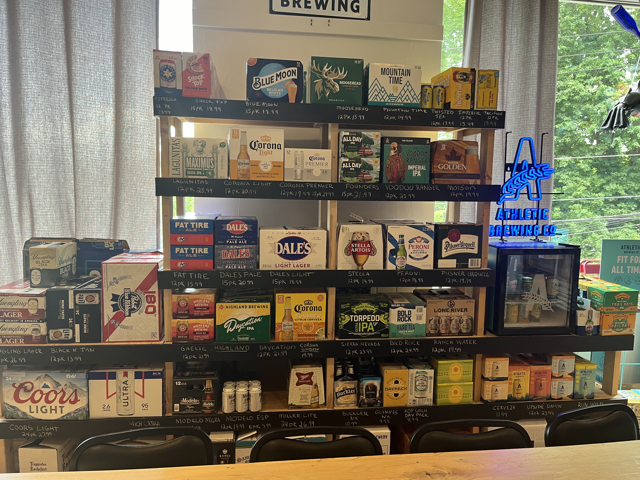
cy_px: 240
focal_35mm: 26
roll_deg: -1.1
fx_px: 481
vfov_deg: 53.1
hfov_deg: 67.3
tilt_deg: -6.0
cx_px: 320
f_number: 1.6
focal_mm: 5.1
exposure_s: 1/60
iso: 100
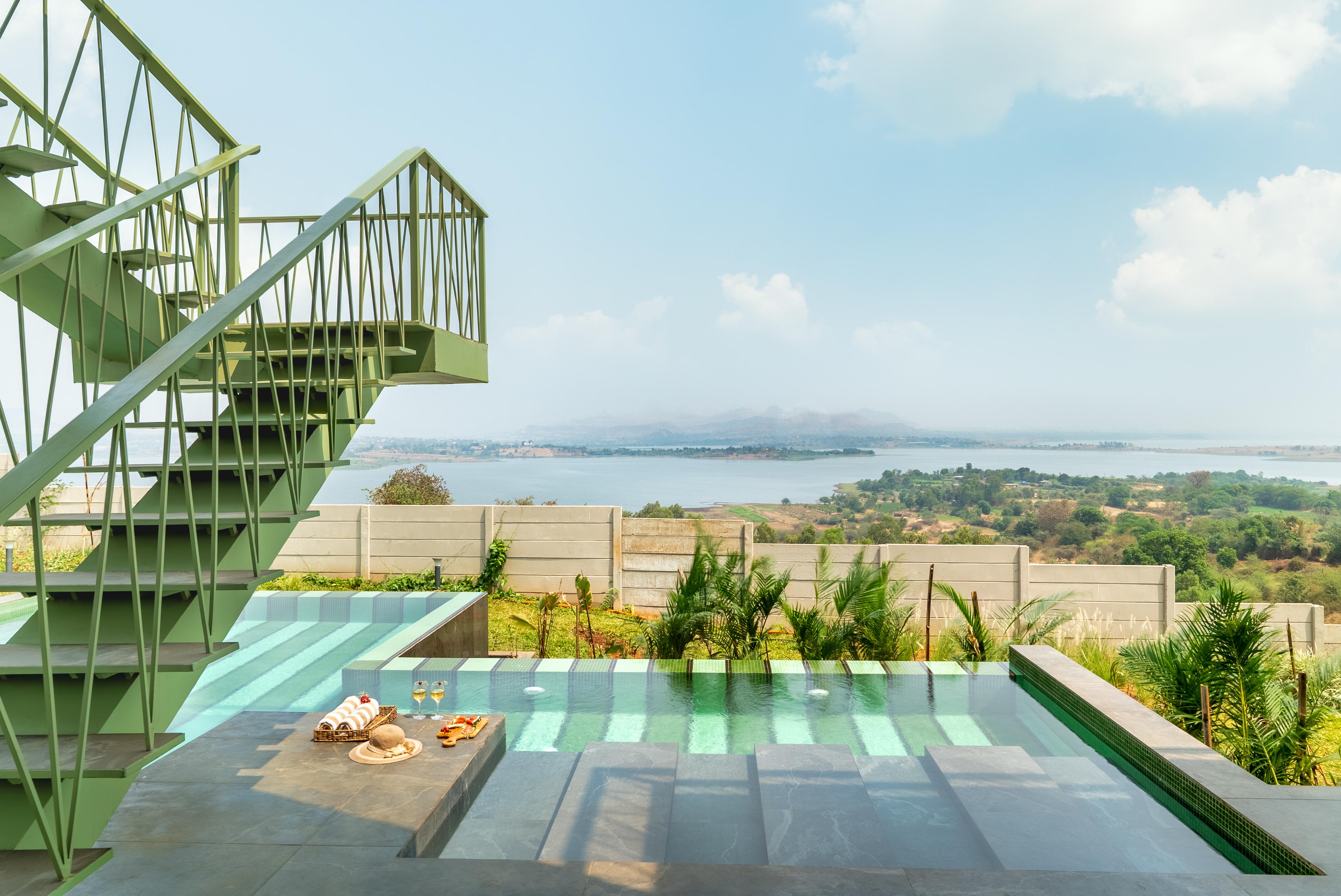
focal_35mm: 22
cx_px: 670
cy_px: 448
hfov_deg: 78.5
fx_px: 820
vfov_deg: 57.3
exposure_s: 1/50
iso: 160
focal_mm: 22
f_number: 11
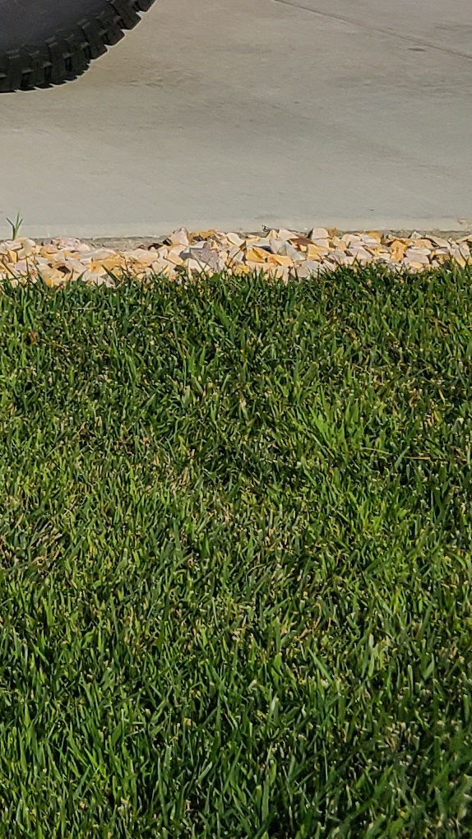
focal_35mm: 112
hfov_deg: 8.3
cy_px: -357
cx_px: -1139
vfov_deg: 17.5
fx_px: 2491
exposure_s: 1/7275
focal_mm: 5.4
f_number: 1.8
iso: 40
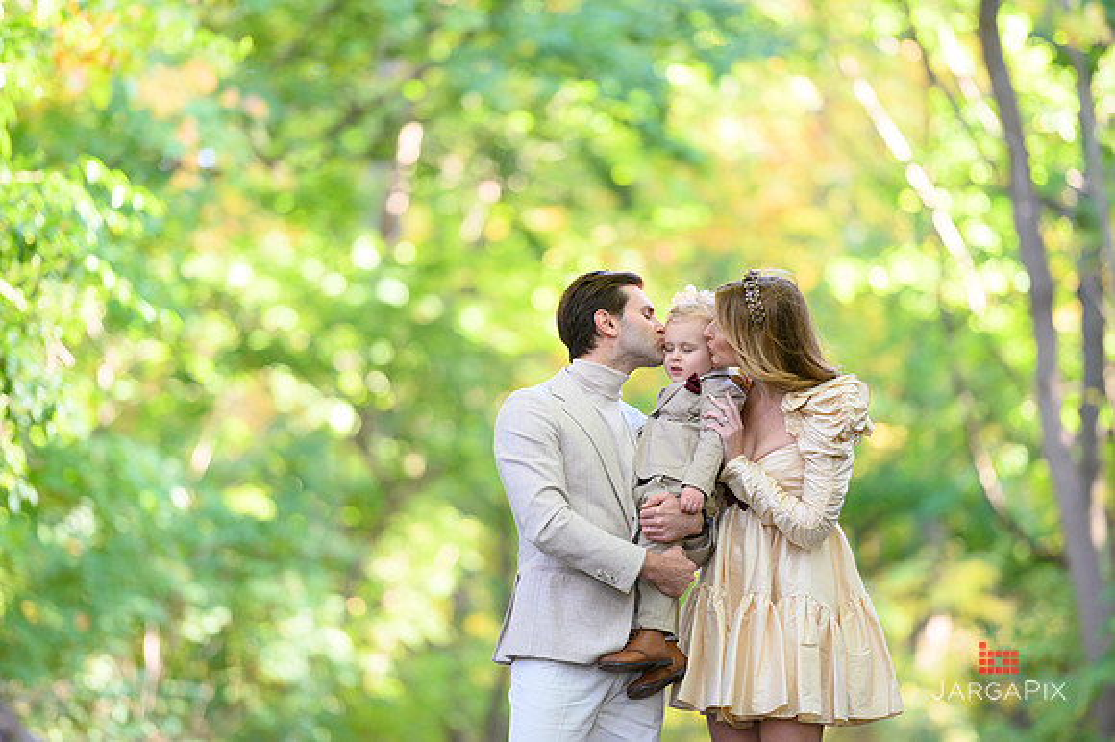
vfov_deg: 6.9
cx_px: 558
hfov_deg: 10.3
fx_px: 6191
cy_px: 371
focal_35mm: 200
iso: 1600
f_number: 3.2
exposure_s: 1/200
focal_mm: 200
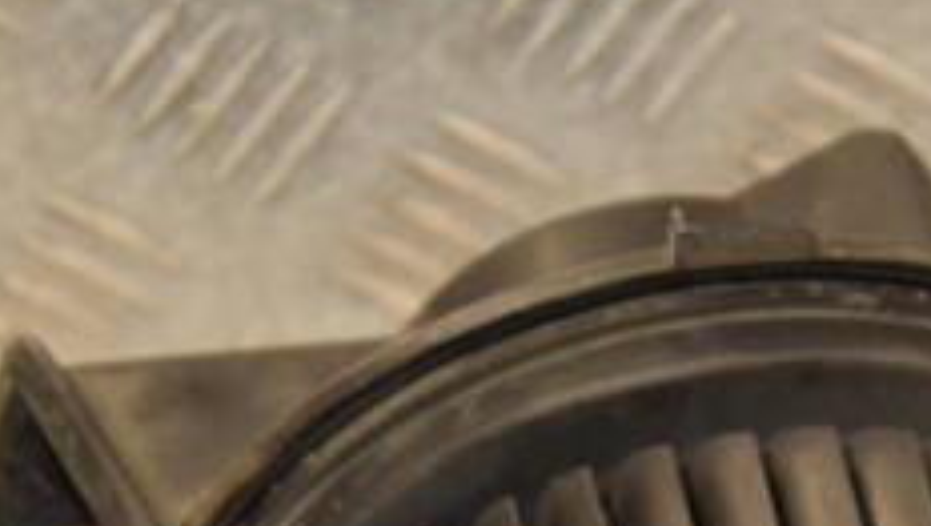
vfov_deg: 4.5
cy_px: 779
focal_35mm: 268
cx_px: 742
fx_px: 6622
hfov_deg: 8.0
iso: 800
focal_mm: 66
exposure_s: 1/160
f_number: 5.3
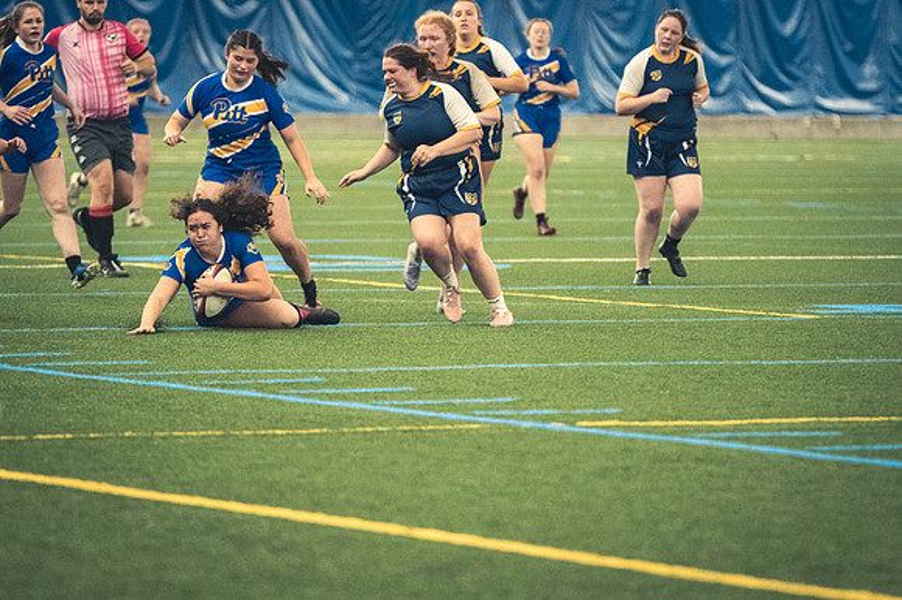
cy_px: 300
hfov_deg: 6.9
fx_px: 7512
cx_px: 451
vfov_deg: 4.6
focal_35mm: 300
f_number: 2.8
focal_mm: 200
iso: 12800
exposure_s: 1/500
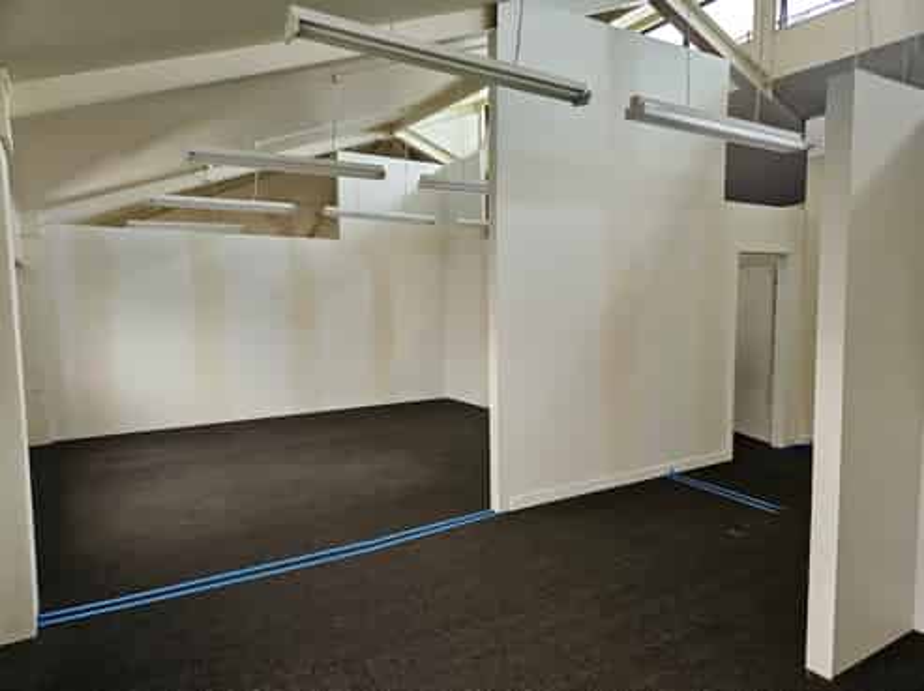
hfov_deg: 74.0
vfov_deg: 58.8
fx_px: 613
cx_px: 462
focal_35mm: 23
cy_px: 346
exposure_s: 1/100
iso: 160
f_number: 1.8
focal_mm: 5.4
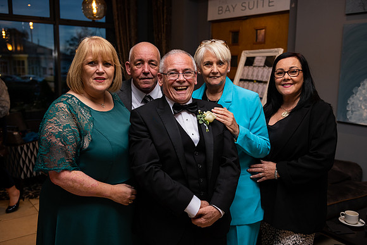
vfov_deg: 37.9
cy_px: 122
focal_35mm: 35
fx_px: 357
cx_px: 184
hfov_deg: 54.4
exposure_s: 1/160
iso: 640
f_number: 3.5
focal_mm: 35
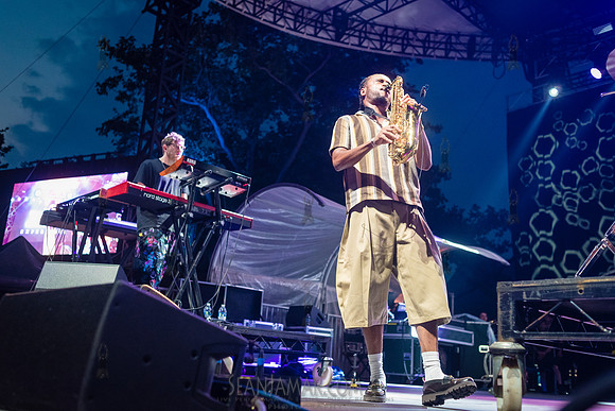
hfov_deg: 54.4
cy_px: 206
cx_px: 308
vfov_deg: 37.9
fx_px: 598
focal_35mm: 35
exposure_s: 1/320
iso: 4000
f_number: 3.2
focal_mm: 35
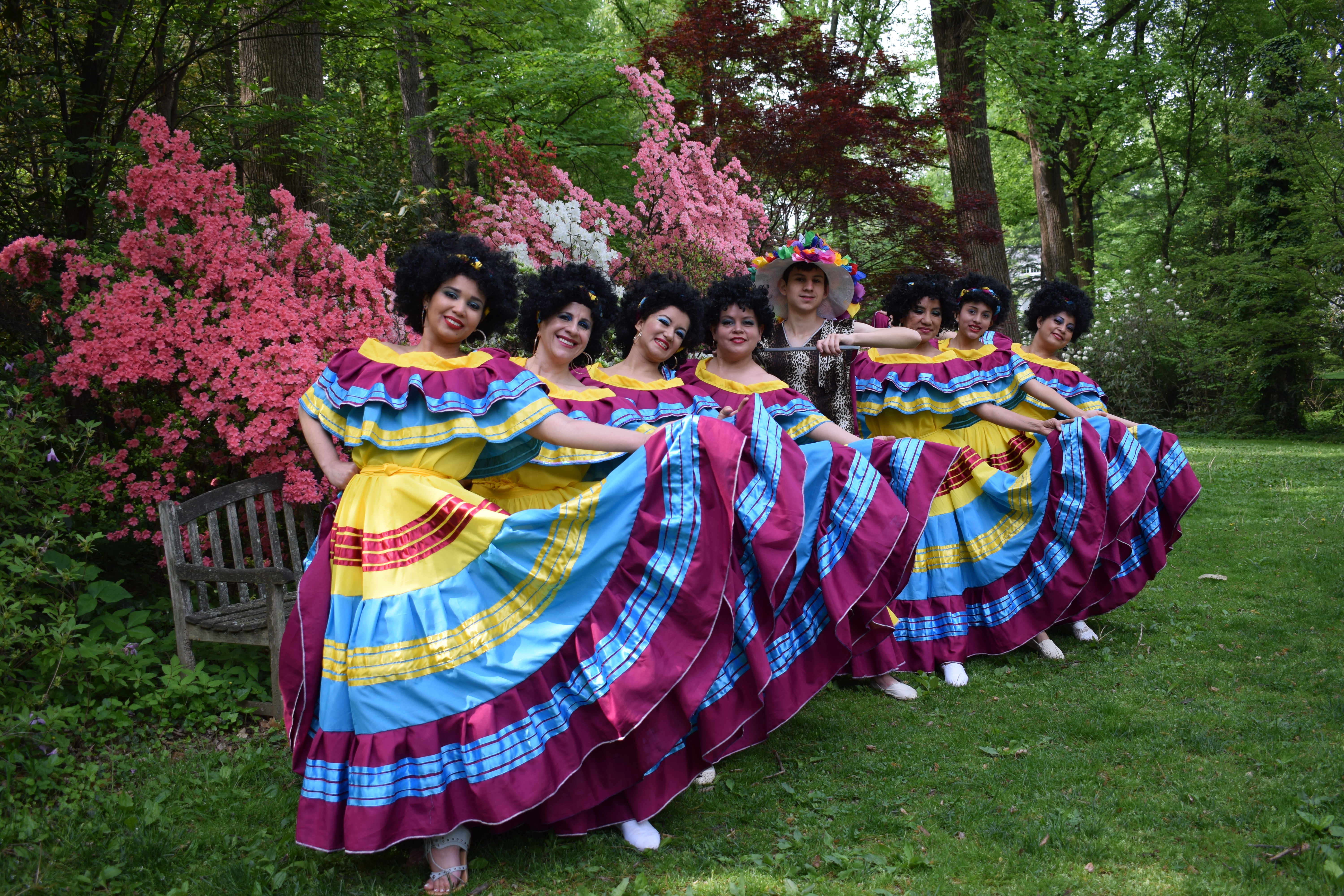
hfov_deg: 55.1
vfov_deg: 38.4
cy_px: 448
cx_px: 672
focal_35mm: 34
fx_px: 1288
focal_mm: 23
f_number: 4.5
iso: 100
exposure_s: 1/100
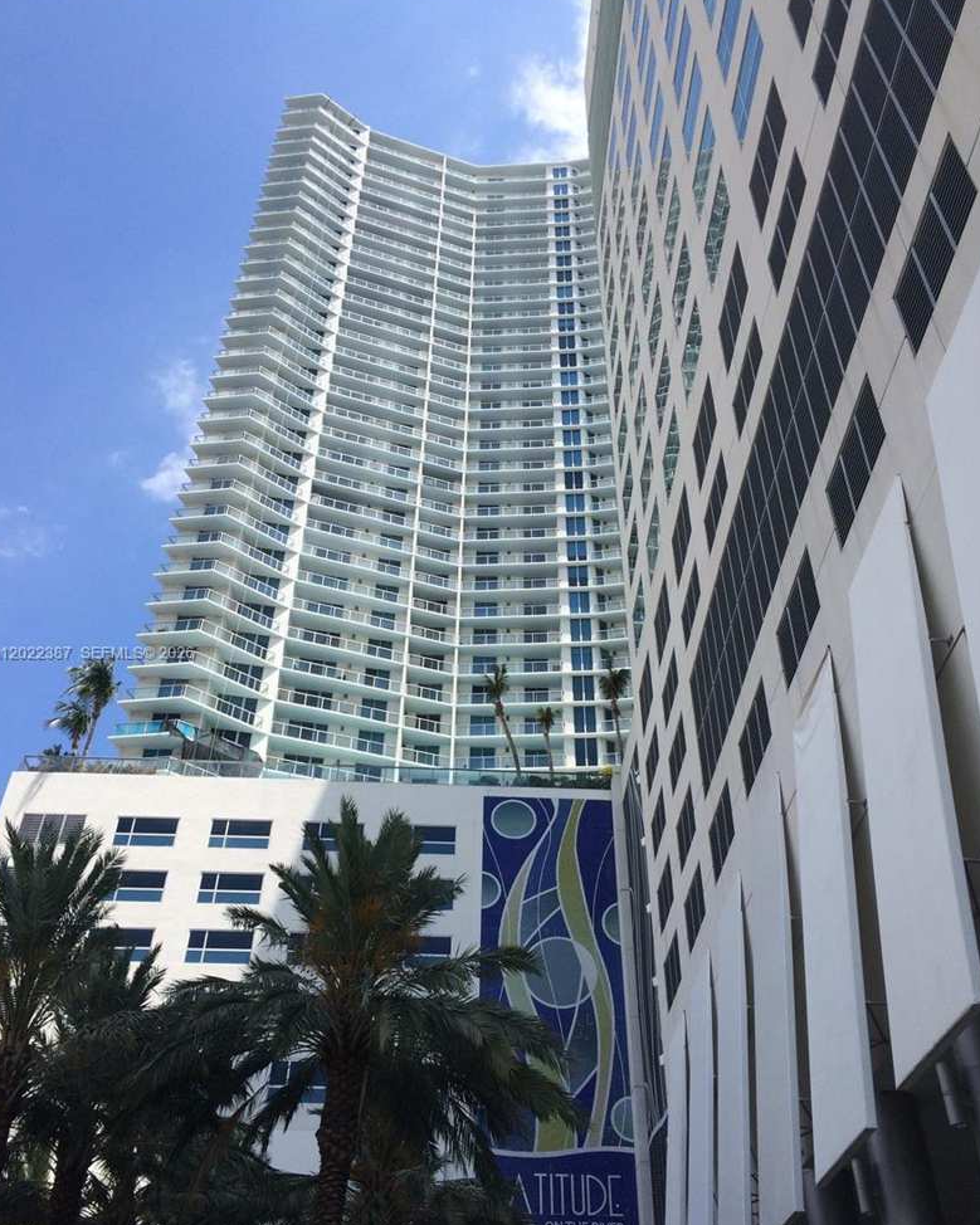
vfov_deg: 57.1
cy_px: 654
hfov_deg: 47.1
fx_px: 1124
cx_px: 491
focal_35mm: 31
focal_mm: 4.15
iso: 32
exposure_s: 1/1786
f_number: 2.2
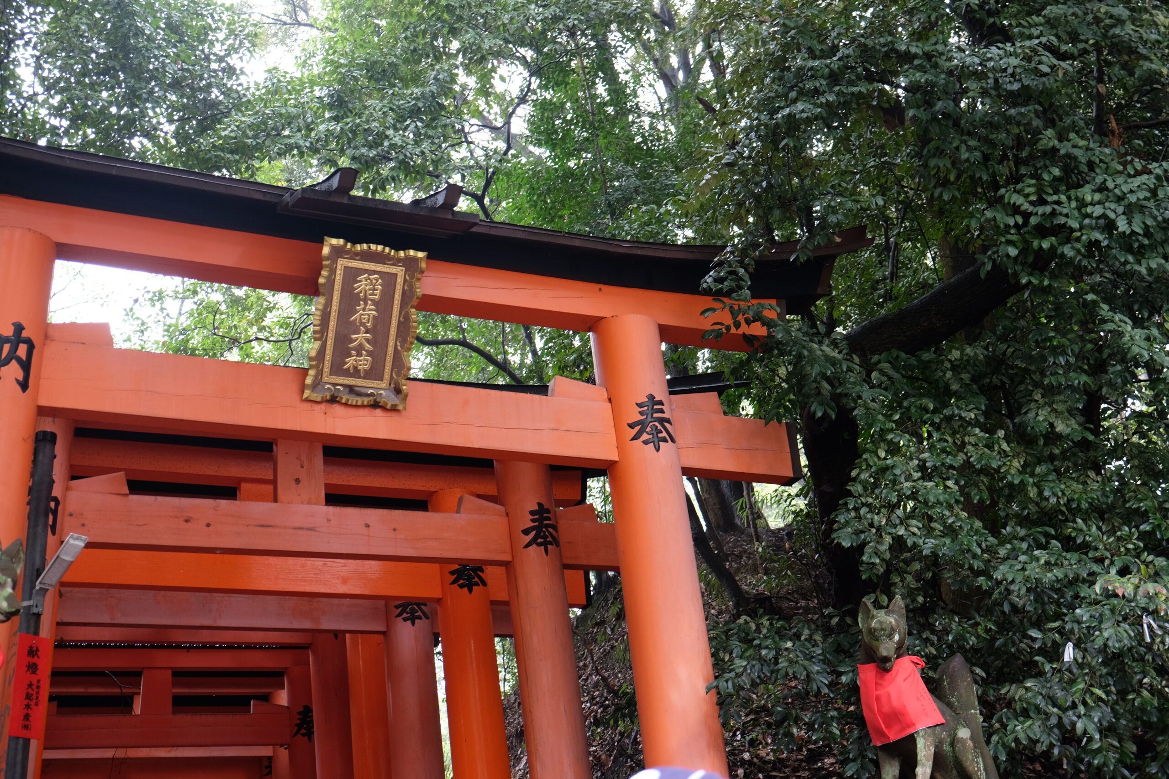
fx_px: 1526
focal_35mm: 47
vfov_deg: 28.7
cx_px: 584
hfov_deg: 41.9
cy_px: 390
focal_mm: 31.5
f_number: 4
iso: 400
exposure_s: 1/15
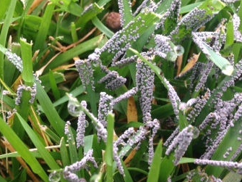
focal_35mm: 63
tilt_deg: -52.8
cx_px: 131
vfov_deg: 23.2
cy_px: 75
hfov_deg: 30.7
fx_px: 440
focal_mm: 4.12
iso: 64
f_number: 2.4
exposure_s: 1/120
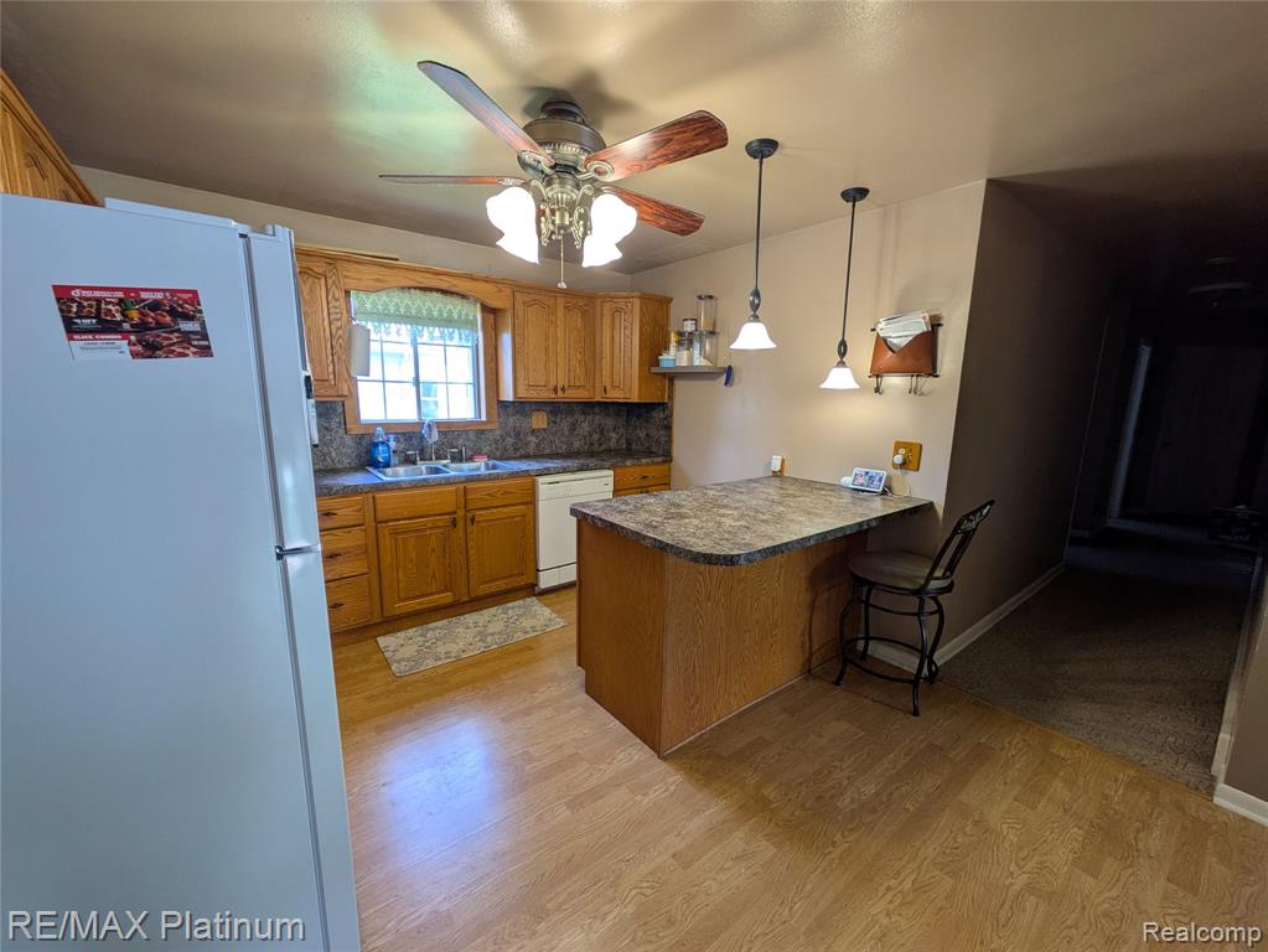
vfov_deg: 85.7
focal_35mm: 14
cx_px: 634
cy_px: 476
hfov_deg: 102.0
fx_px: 513
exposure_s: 1/60
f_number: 2.2
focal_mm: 1.83
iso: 72
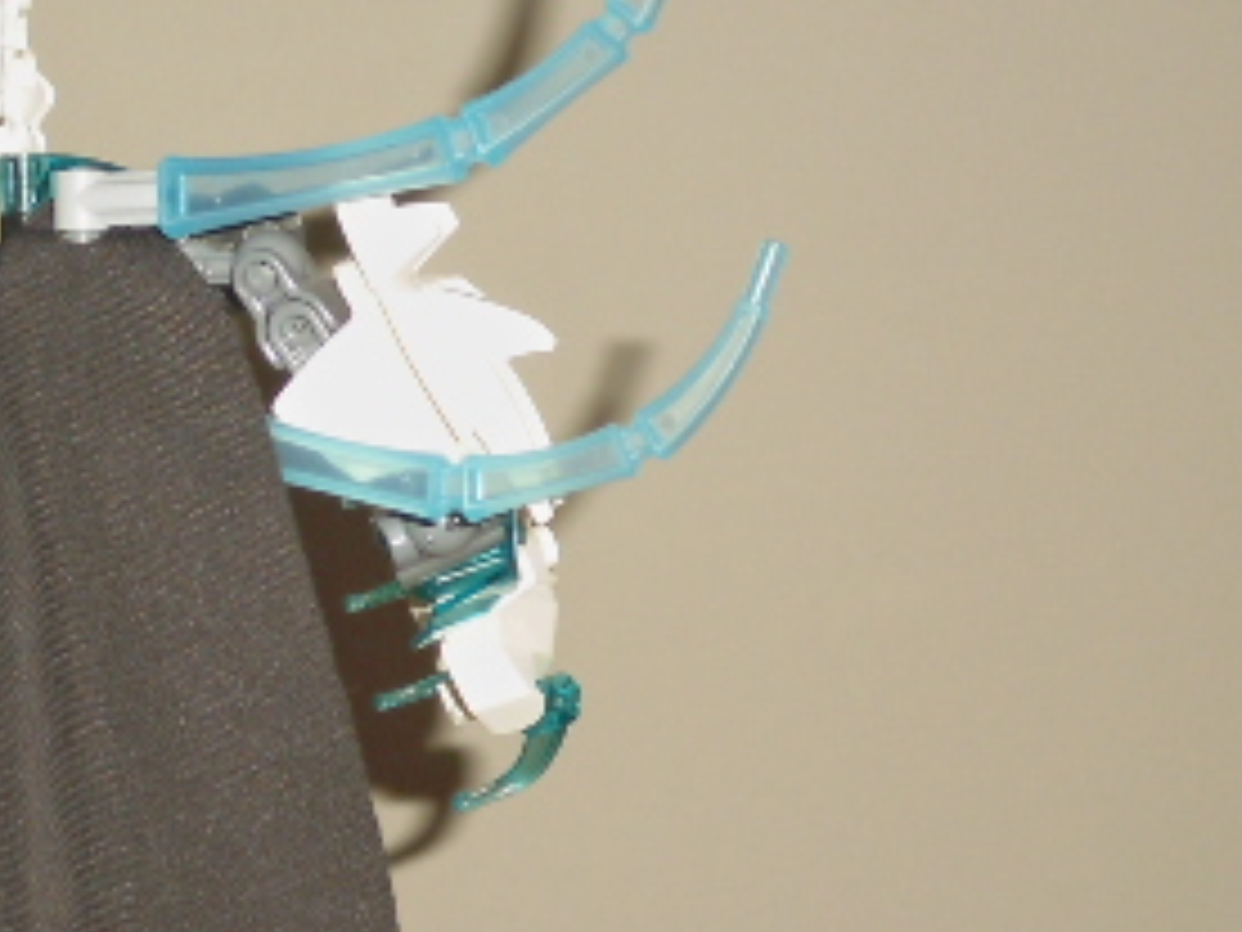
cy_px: 603
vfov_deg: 12.0
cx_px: -58
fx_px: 4413
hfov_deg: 15.7
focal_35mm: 123
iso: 200
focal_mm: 9.4
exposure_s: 1/60
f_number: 3.8
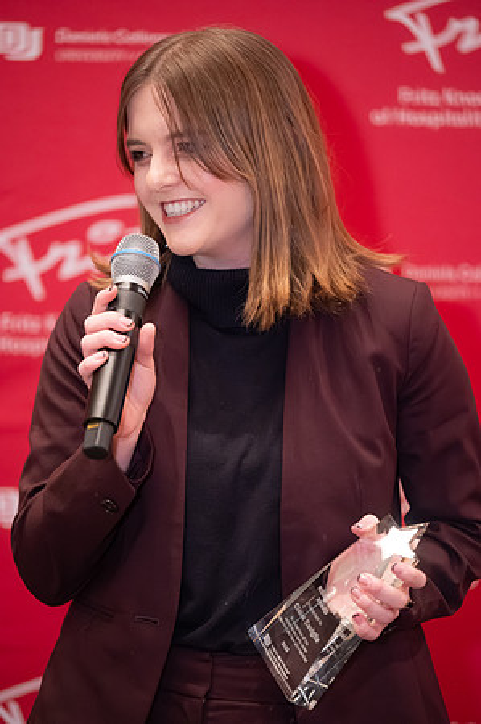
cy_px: 362
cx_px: 240
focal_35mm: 165
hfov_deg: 8.3
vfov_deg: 12.5
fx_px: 3314
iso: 8000
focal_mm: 165
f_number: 2.8
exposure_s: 1/80
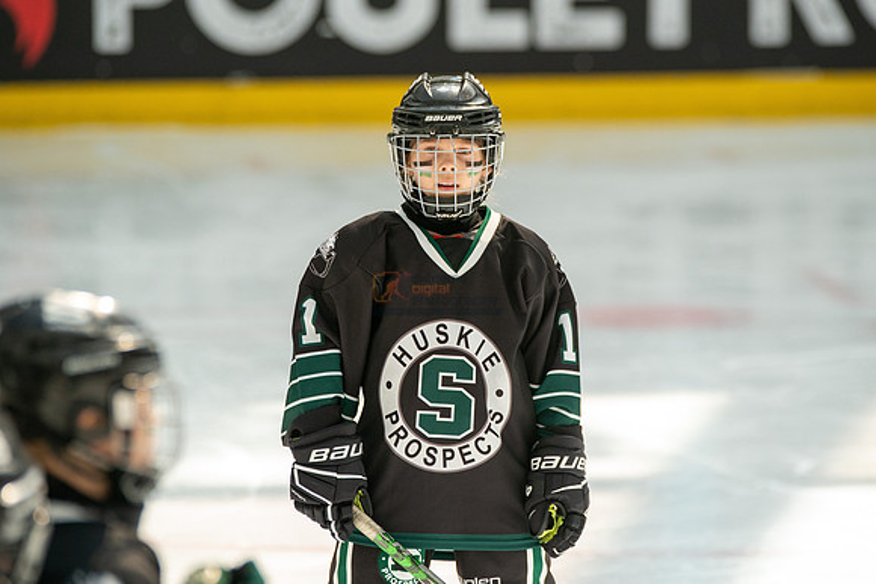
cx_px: 462
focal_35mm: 272
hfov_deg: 7.6
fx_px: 6619
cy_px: 245
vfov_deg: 5.1
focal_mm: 234
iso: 1600
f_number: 3.5
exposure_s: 1/2500
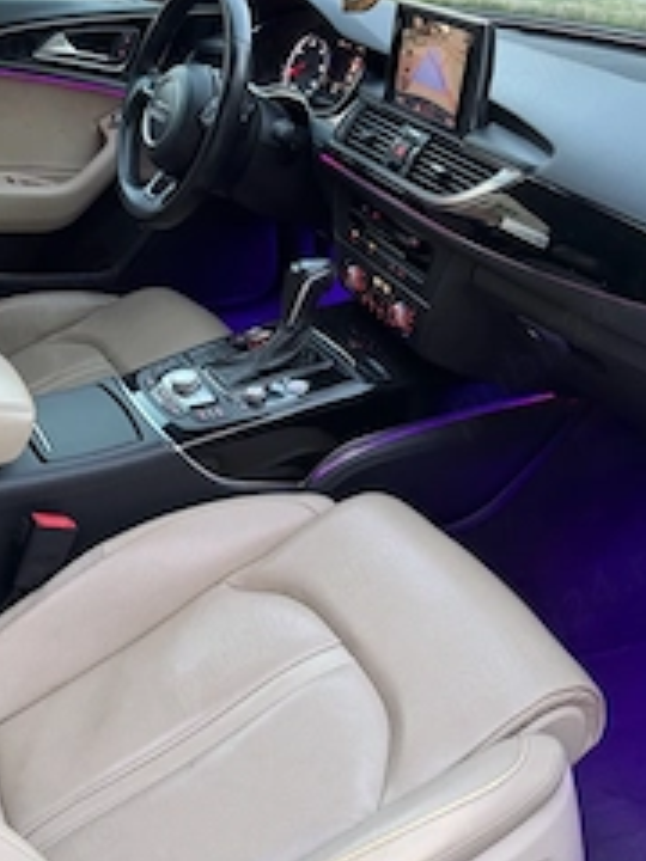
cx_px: 355
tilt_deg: -27.2
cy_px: 384
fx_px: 995
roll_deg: -5.0
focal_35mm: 40
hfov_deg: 35.9
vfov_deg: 46.7
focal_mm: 6.76
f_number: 1.78
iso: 400
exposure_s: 1/60
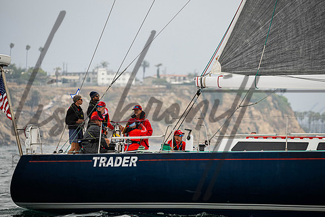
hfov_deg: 6.1
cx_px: 162
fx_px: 3054
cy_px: 107
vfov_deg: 4.1
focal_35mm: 338
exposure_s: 1/3200
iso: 500
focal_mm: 280
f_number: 5.6
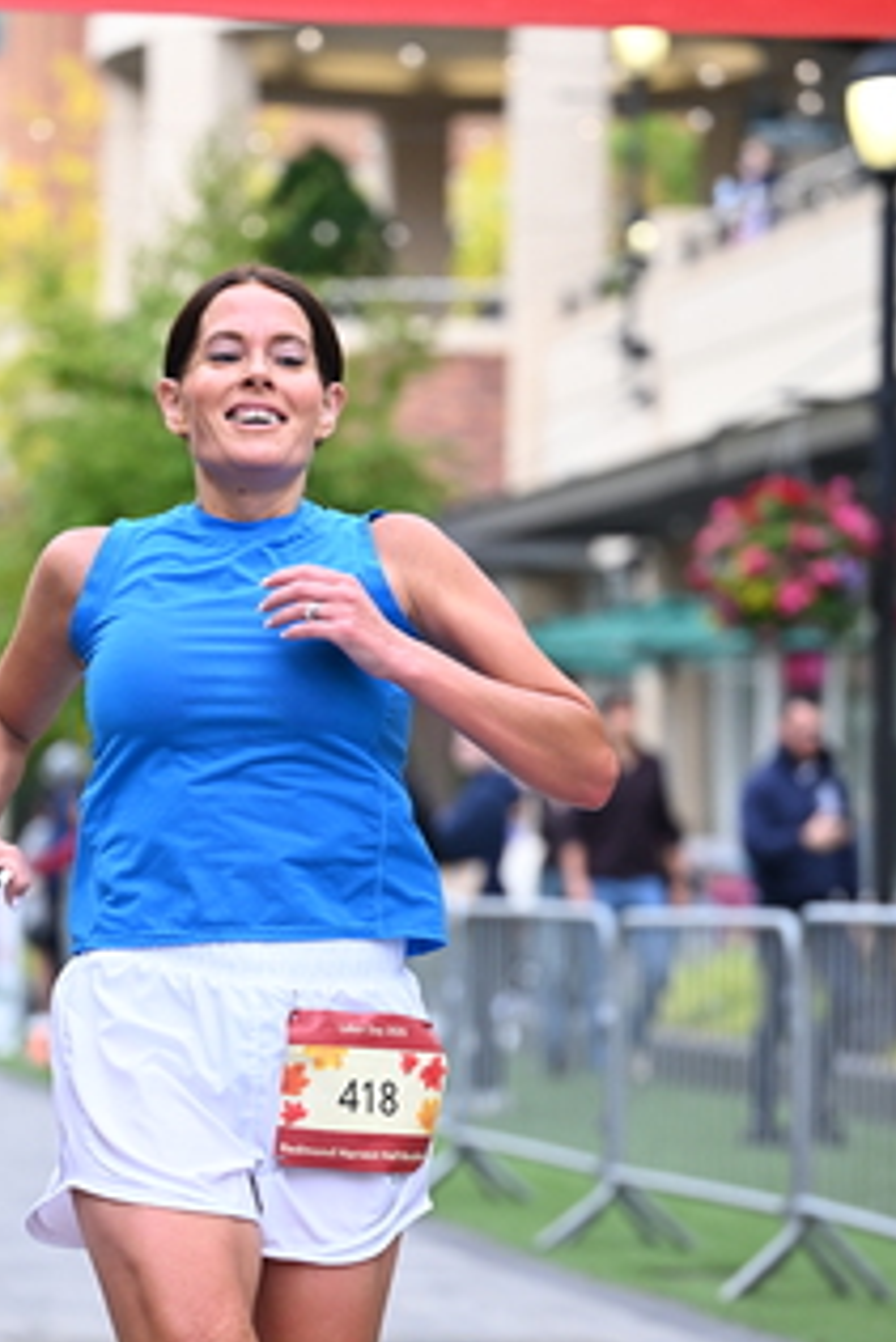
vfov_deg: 13.4
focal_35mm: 153
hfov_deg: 9.0
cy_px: 739
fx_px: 5705
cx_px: 329
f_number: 2.8
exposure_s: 1/1600
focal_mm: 88
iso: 1000
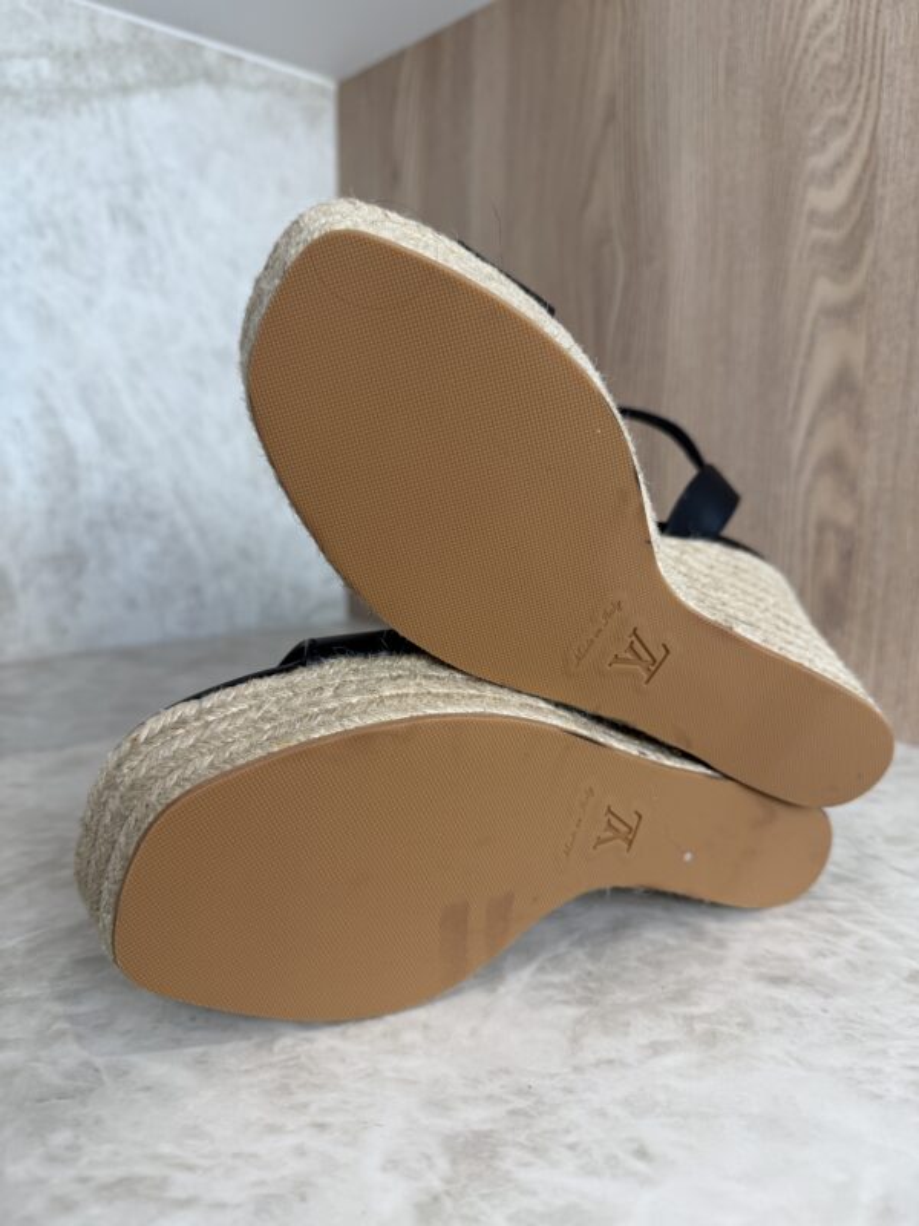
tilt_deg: -9.3
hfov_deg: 56.8
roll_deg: -0.9
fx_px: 850
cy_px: 613
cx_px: 460
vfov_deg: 71.6
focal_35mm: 24
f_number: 1.78
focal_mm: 6.76
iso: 100
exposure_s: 1/120
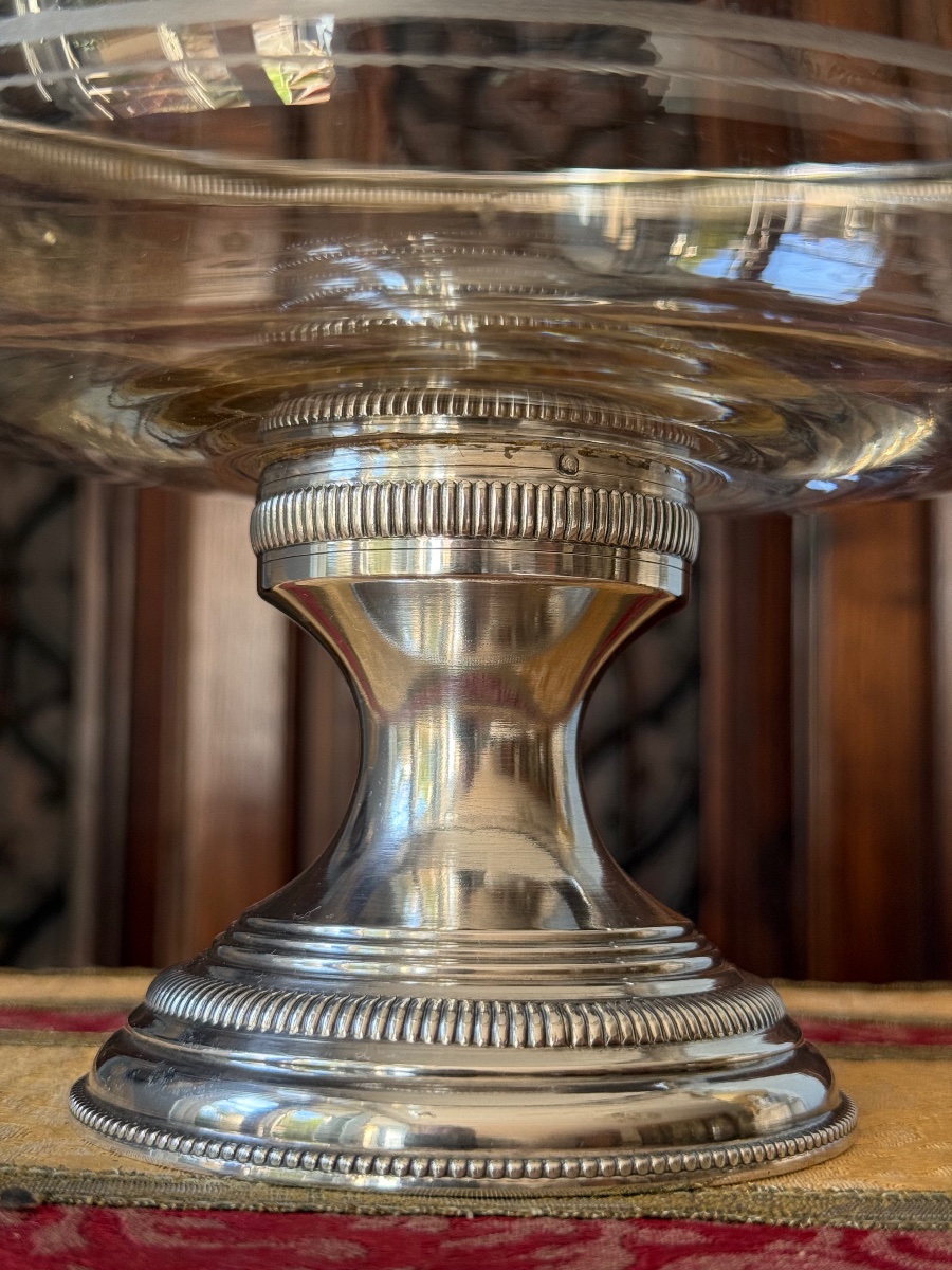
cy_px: 635
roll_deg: -0.8
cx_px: 476
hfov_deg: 30.3
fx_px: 1760
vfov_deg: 39.7
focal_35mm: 48
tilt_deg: +5.1
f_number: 1.78
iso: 100
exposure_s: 1/91
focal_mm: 6.76
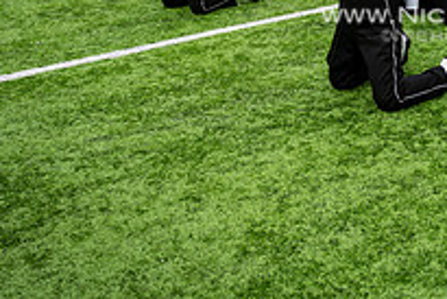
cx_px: 471
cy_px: -62
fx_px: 845
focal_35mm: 68
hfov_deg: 27.5
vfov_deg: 18.9
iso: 100
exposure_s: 1/500
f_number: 2.8
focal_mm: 24
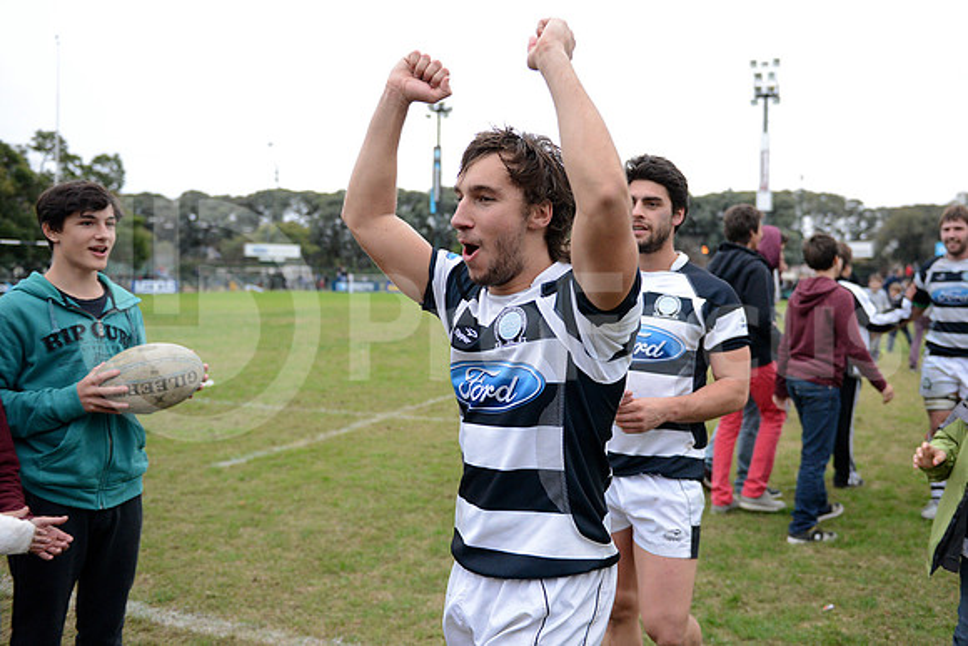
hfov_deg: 58.7
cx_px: 484
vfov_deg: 41.1
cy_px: 323
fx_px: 861
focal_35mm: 32
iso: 3200
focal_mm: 32
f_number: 2.8
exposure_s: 1/500
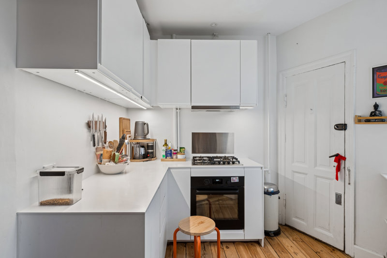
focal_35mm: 19
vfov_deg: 64.5
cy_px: 129
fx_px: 204
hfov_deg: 86.9
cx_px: 194
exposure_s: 1/10
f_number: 8
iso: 160
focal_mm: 19
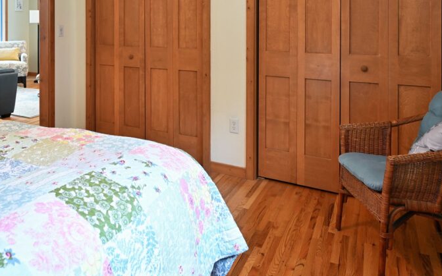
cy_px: 21
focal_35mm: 32
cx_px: 157
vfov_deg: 36.7
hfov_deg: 58.8
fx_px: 384
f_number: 5.6
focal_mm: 17.5
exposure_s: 1/6
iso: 400
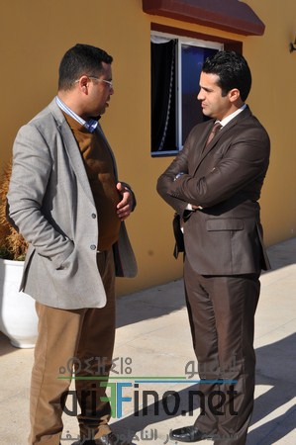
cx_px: 148
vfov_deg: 35.1
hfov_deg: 23.7
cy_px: 222
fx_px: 705
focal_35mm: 57
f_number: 10
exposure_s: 1/400
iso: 200
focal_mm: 38
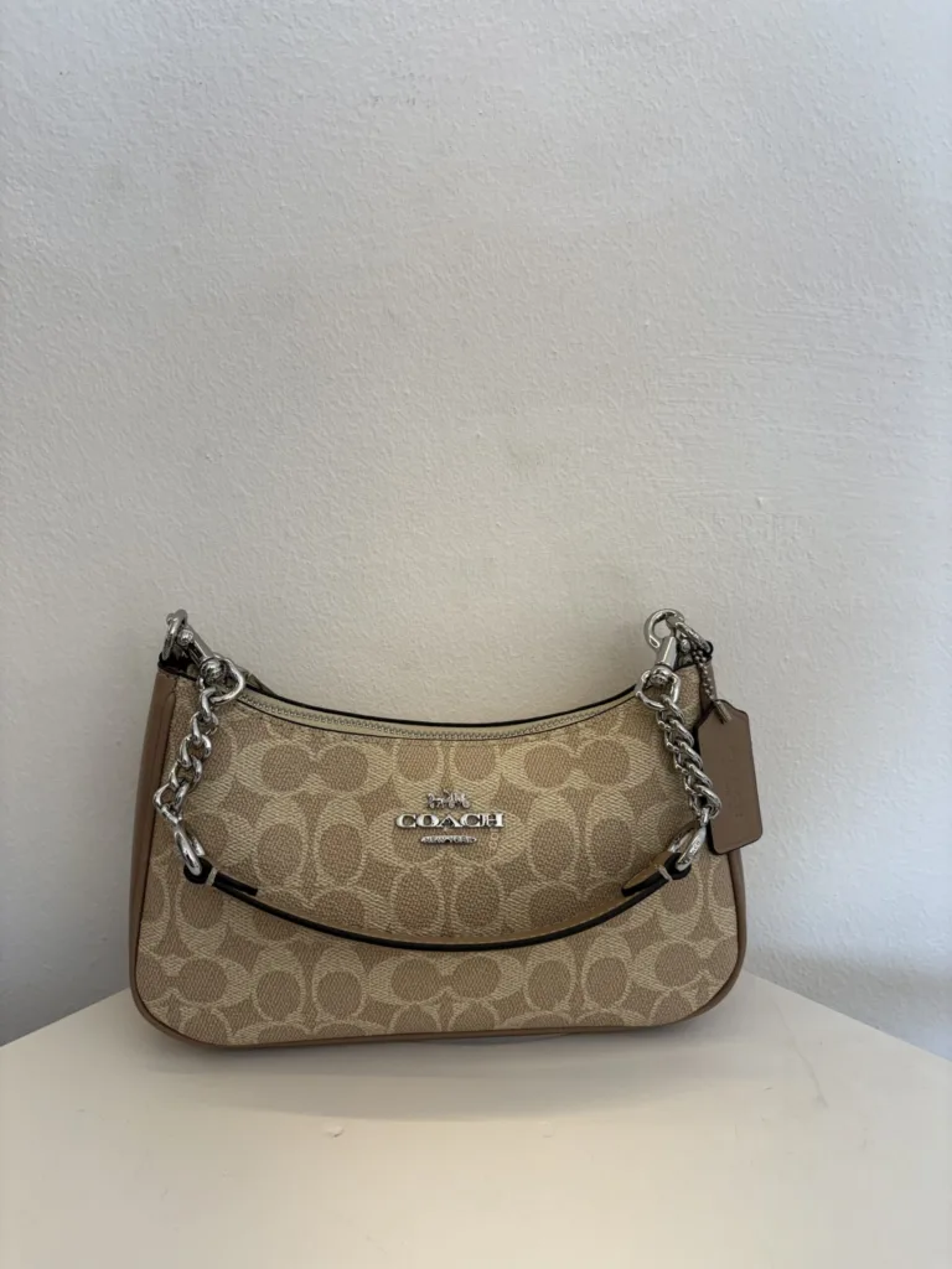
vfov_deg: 67.3
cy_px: 634
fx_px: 953
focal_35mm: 26
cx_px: 476
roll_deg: -0.2
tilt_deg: -14.0
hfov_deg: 53.1
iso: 32
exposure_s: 1/134
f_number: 1.6
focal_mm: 5.96
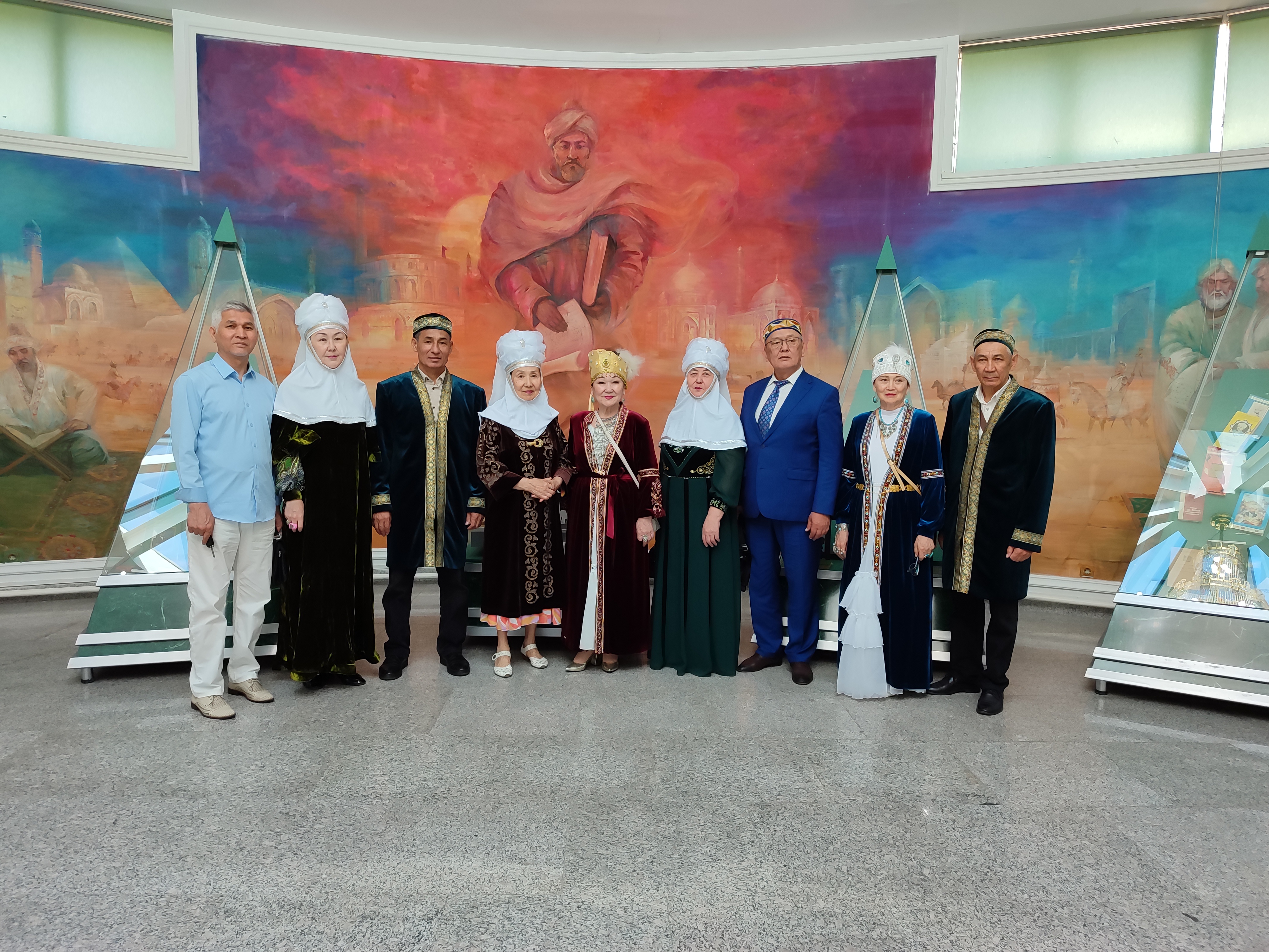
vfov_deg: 54.9
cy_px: 476
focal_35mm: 25
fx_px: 916
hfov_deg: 69.4
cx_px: 634
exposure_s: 1/50
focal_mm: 5.95
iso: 171
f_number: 1.89
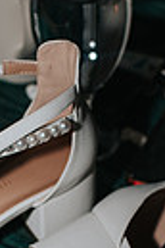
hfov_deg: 11.2
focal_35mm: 122
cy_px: 256
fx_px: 839
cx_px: 39
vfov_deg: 16.4
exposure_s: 1/200
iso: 160
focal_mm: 35
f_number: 3.2
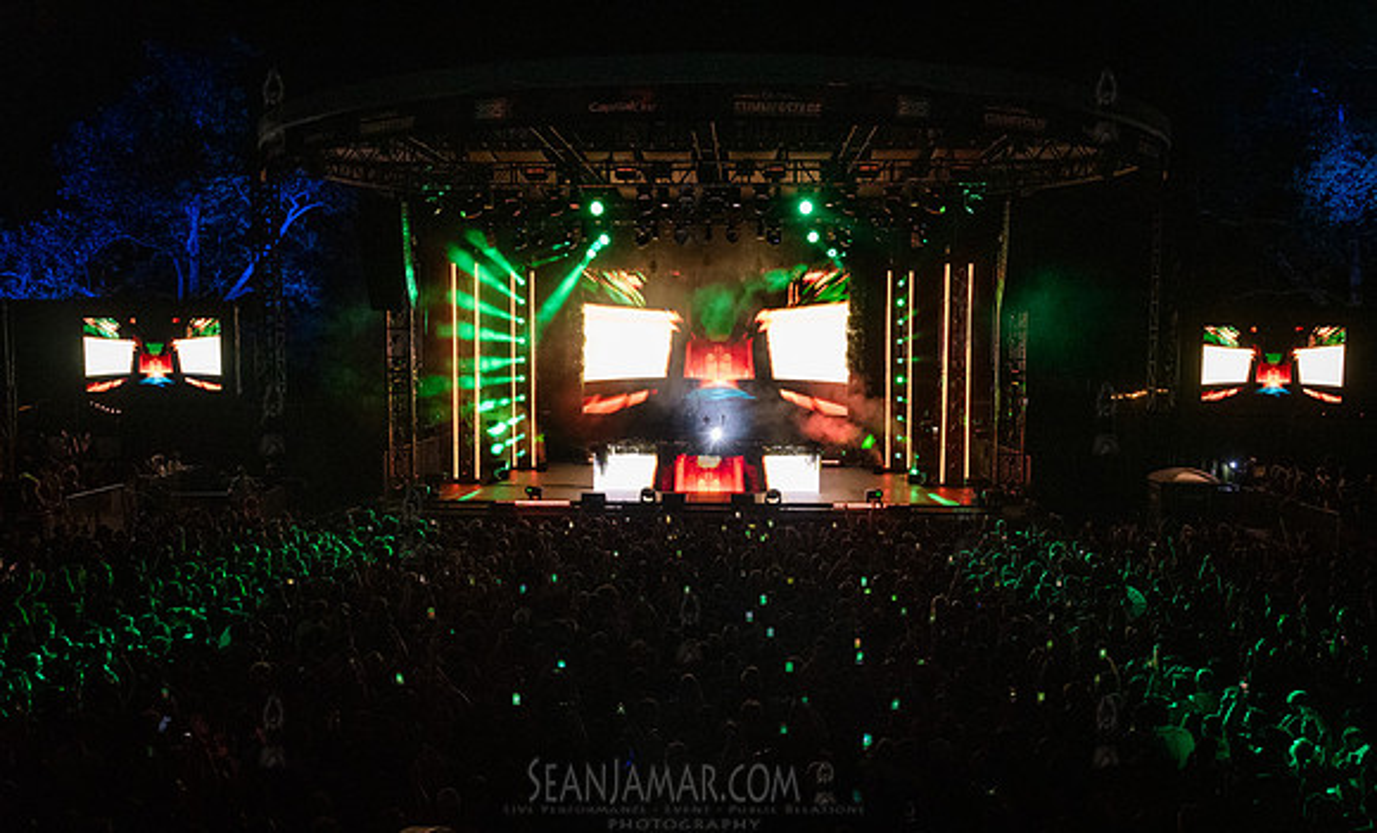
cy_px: 460
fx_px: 1236
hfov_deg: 58.3
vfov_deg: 37.2
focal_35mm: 33
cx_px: 689
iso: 6400
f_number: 4
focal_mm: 31
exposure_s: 1/400
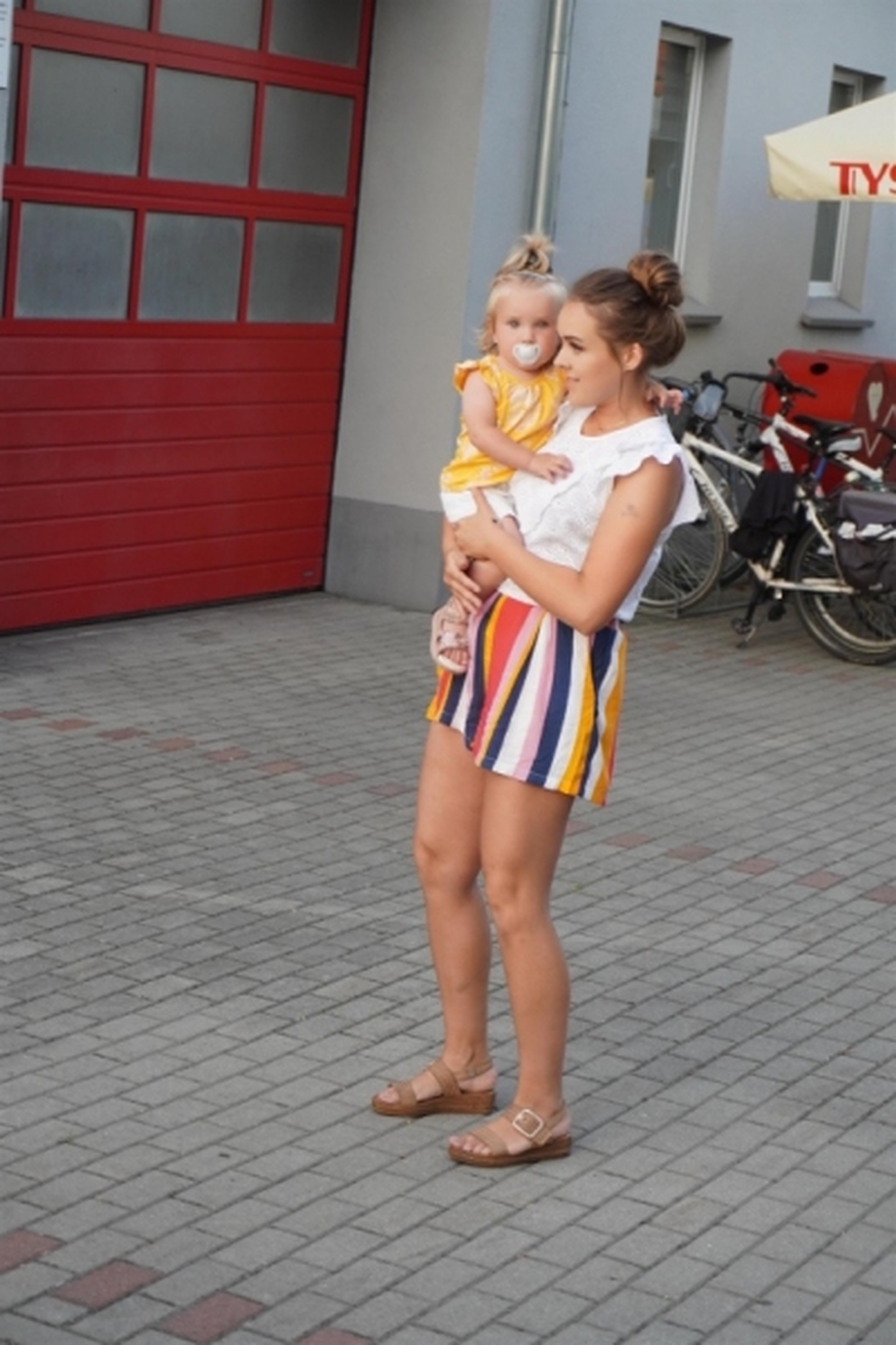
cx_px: 448
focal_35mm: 75
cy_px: 672
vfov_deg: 27.0
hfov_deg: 18.2
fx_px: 2800
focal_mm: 50
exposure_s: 1/100
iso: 500
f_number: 5.6
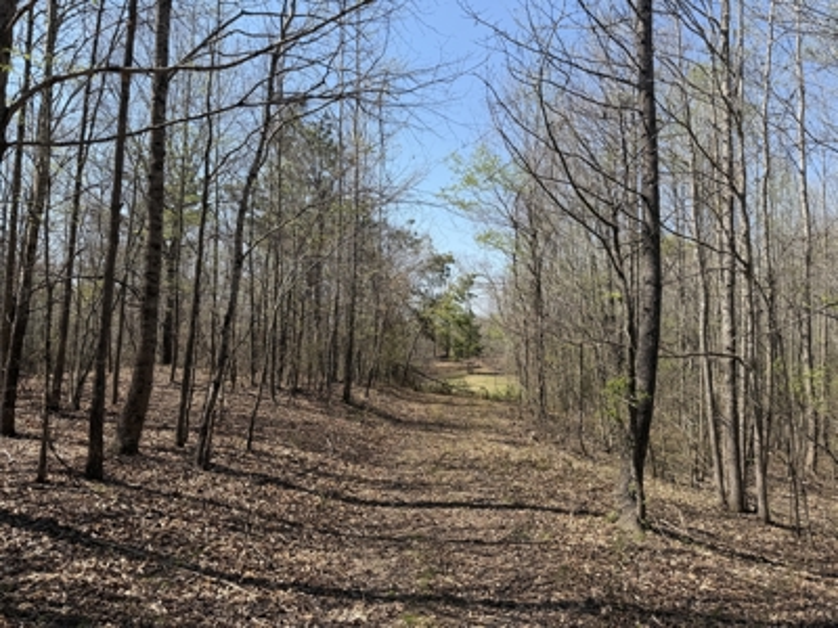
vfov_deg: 56.8
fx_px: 581
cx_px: 419
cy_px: 314
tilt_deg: +0.9
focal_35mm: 24
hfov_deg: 71.6
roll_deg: -0.8
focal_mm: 6.76
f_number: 1.78
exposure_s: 1/2525
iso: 80
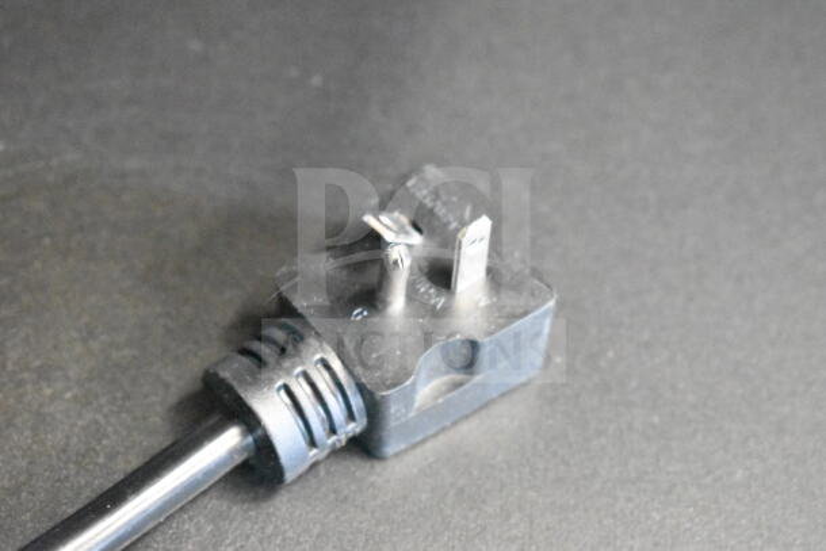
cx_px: 413
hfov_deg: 24.6
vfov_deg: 16.6
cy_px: 276
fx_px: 1893
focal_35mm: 82
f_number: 5.6
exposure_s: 1/30
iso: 25600
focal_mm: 55
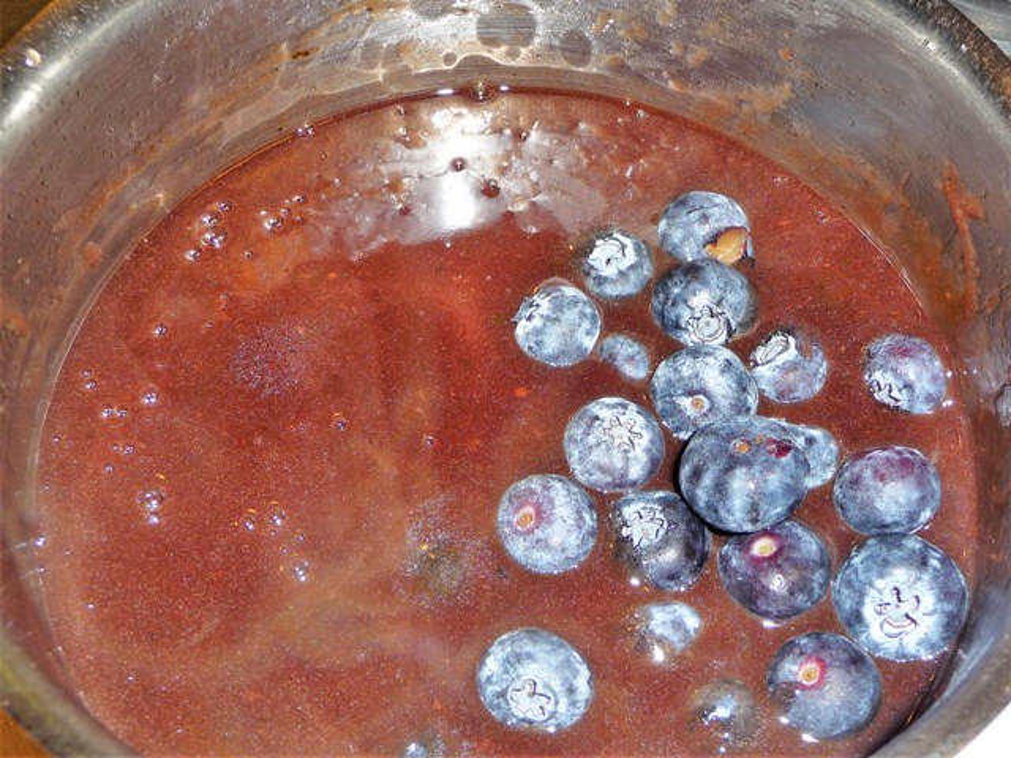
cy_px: 379
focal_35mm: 43
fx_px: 1256
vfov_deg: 33.6
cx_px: 506
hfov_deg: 43.9
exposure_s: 1/30
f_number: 4
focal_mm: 7.1
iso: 100
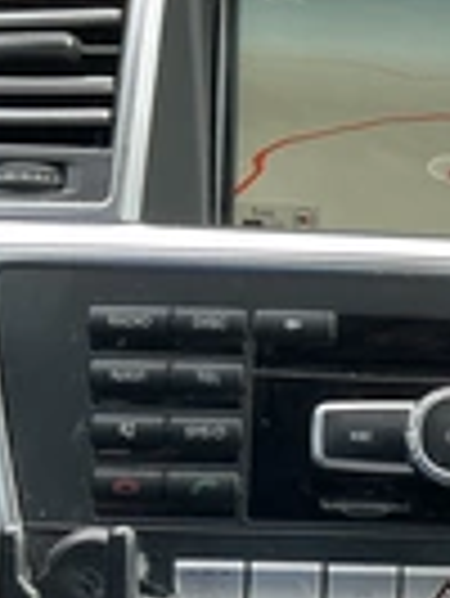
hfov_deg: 16.8
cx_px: 544
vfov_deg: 23.2
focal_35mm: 84
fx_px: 1454
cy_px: 400
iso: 25
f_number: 1.8
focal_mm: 3
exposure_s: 1/122
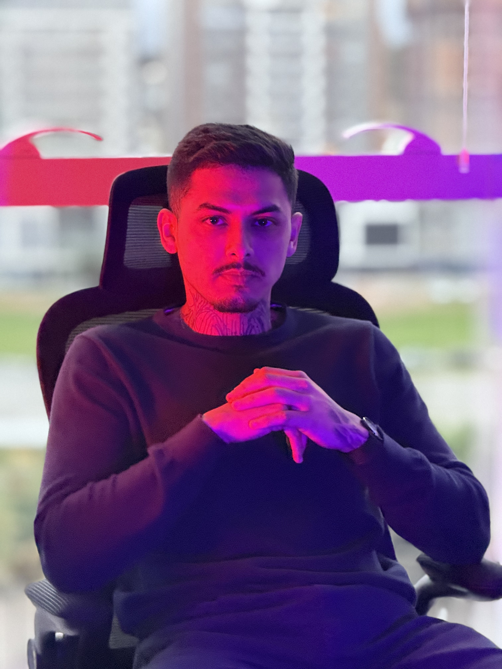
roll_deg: -0.4
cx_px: 251
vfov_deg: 16.4
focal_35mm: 120
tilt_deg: -4.4
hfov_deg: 12.3
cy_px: 334
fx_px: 2320
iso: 2000
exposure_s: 1/30
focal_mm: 15.66
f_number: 2.8
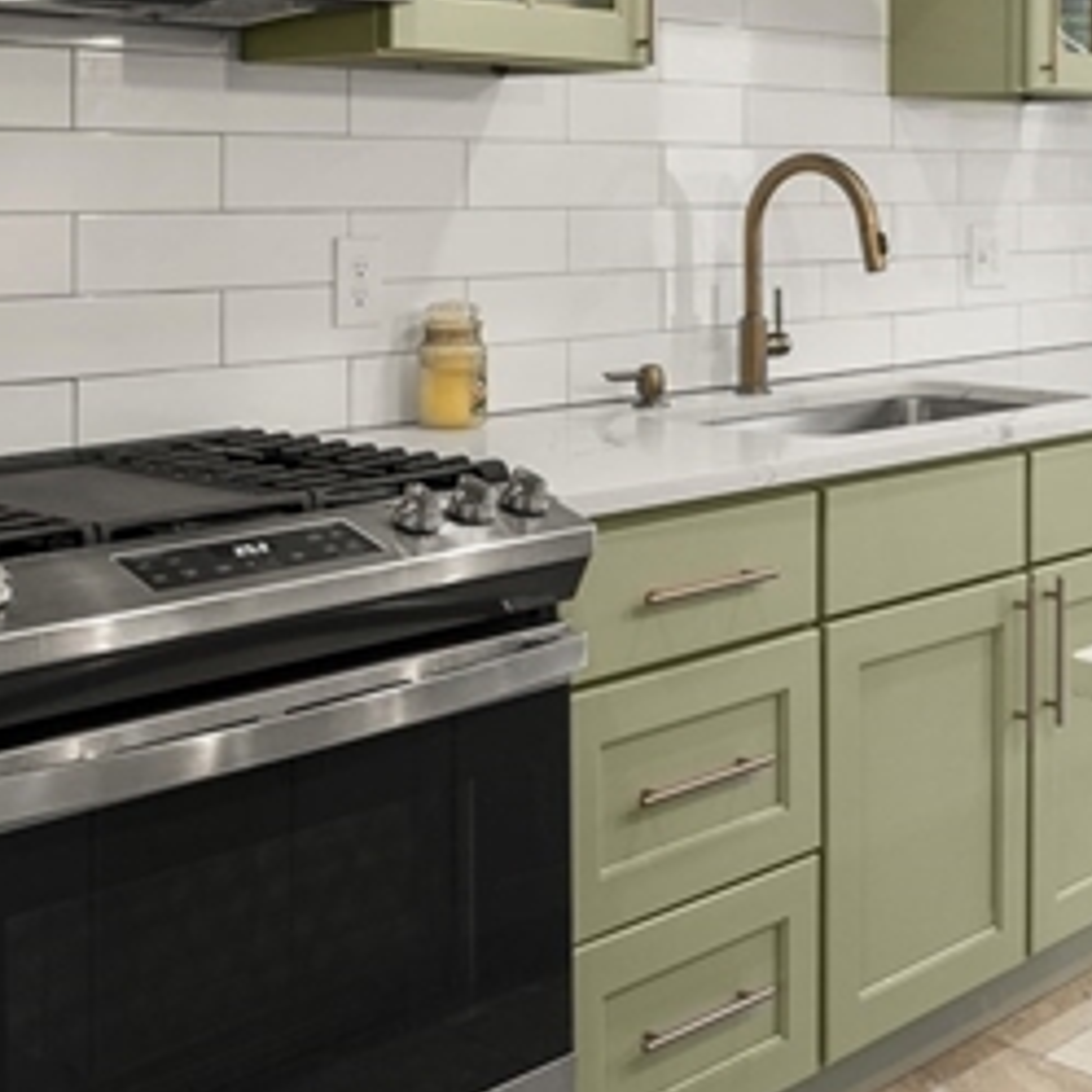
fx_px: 1749
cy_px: 252
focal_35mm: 49
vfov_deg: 33.9
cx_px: 860
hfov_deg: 33.7
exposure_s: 1/13
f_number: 7.1
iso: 320
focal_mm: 14
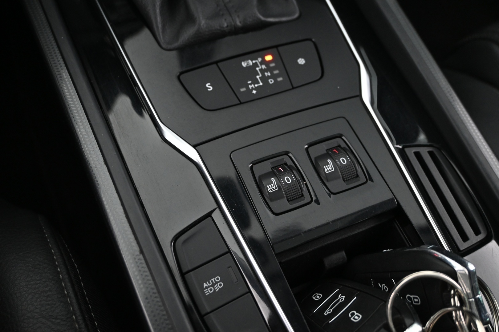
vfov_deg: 40.8
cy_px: 166
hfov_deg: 58.3
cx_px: 250
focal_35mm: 32
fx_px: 447
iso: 1600
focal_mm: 21.5
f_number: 4
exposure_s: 1/13
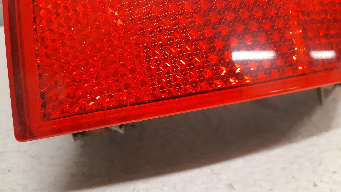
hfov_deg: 66.1
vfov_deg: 40.2
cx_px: 167
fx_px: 262
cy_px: 95
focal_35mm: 29
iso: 320
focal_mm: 3.93
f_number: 1.7
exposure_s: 1/50
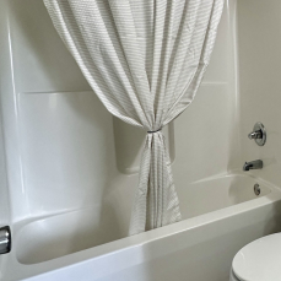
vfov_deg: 45.3
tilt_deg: -3.2
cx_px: 304
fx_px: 331
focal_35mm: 36
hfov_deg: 38.6
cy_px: 91
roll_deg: +0.1
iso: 200
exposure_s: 1/60
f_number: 2.2
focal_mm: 2.22
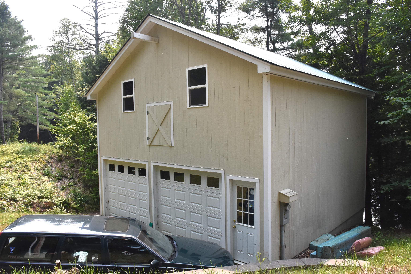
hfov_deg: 67.4
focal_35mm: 27
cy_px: 137
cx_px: 206
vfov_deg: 47.9
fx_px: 308
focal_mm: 18
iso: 800
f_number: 8
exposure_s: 1/400
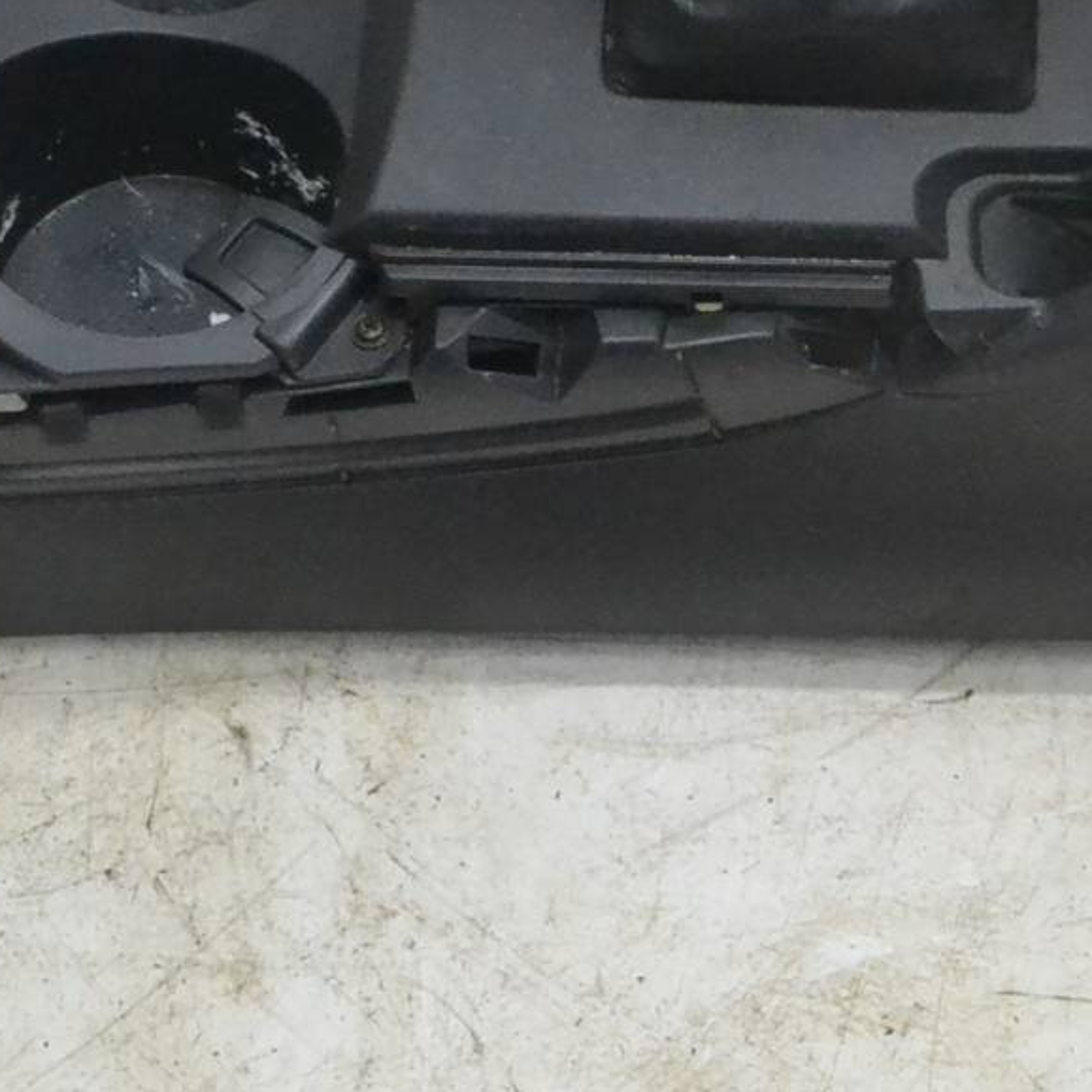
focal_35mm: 142
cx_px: 1122
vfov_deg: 12.2
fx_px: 5068
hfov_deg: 12.1
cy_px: 74
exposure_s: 1/200
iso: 3200
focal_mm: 28
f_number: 7.1
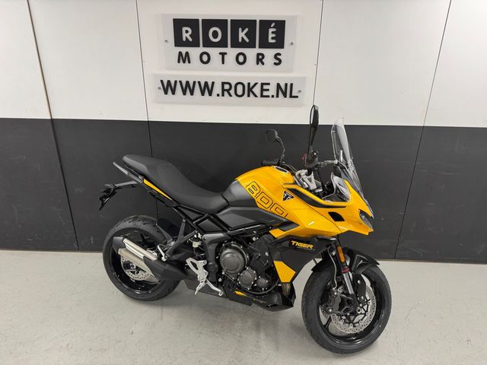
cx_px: 244
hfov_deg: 71.6
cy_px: 182
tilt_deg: -20.4
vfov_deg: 56.8
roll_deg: -1.1
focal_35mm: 24
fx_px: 338
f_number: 1.78
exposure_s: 1/100
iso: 200
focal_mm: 6.76
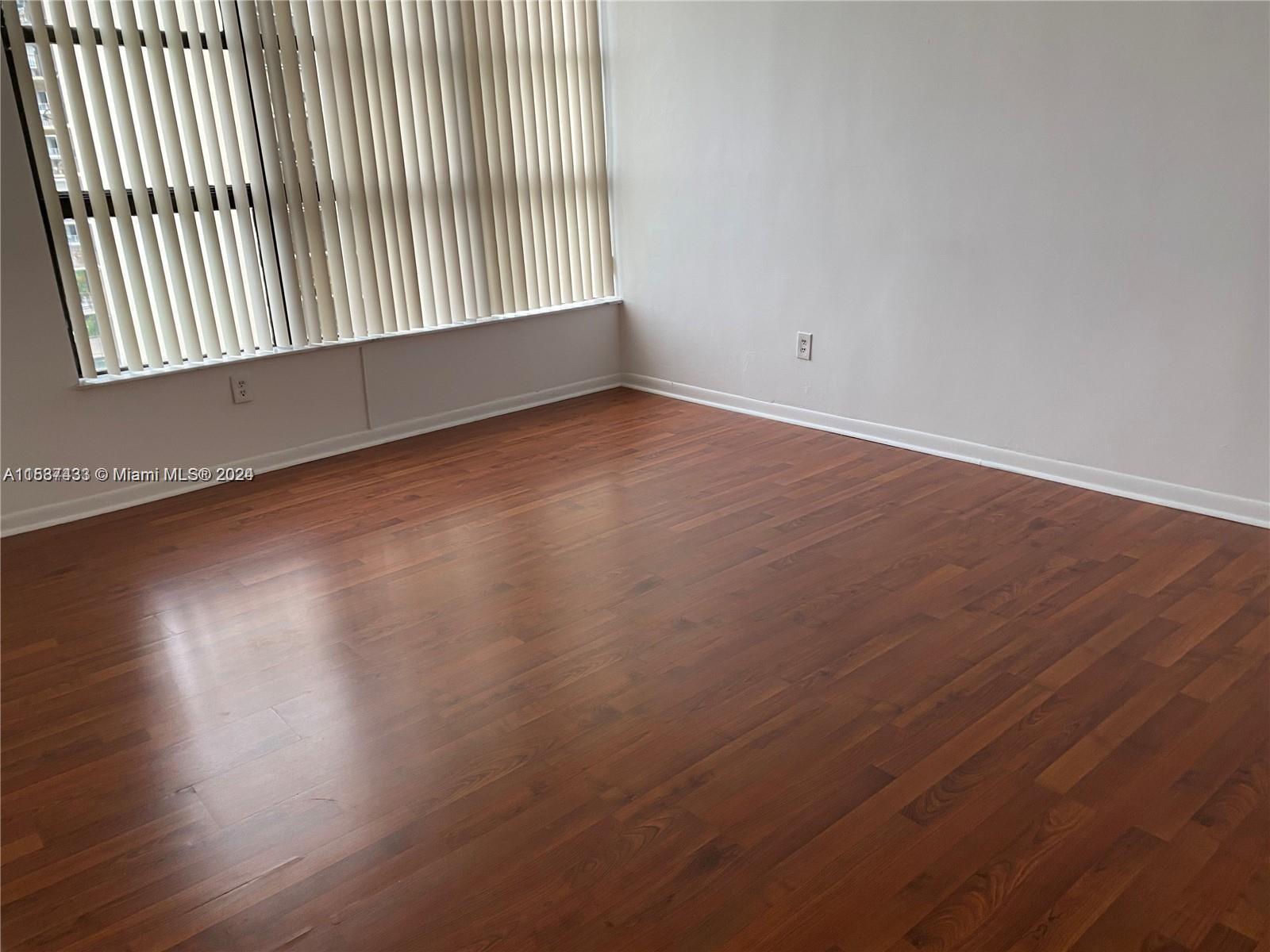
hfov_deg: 67.3
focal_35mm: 26
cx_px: 635
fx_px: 954
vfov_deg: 53.1
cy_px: 476
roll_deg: +2.1
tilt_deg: -16.3
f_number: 1.8
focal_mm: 4.25
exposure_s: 1/60
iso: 80
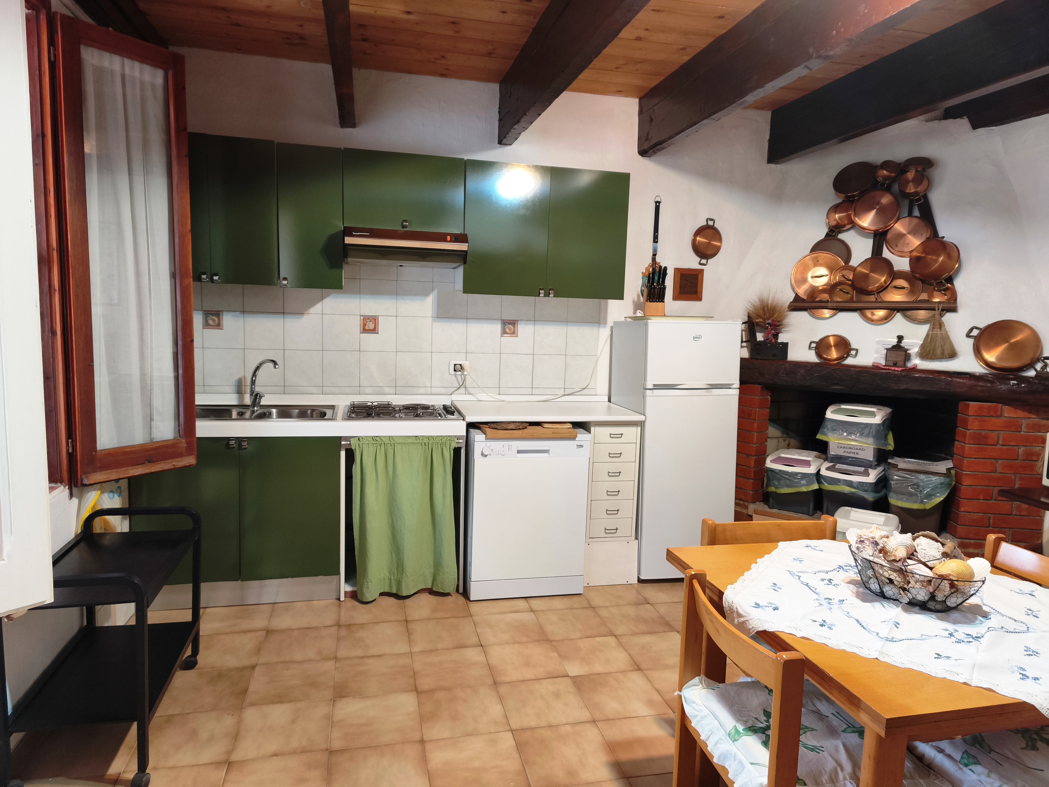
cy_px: 394
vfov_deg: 58.9
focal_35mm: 23
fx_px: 697
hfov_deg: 73.9
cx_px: 524
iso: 320
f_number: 1.7
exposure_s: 1/50
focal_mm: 5.35
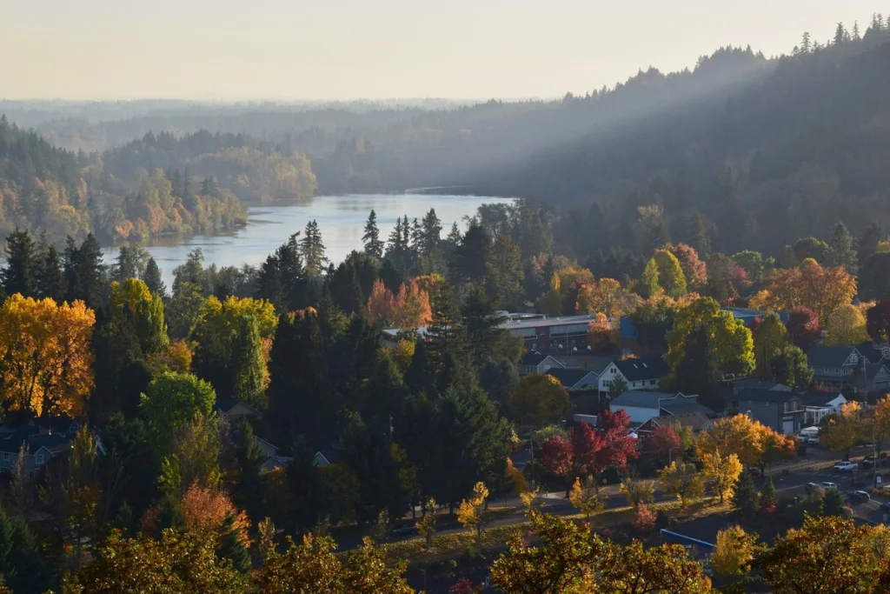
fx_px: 3152
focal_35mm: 128
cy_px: 297
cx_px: 445
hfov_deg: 16.1
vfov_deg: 10.8
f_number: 11
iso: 400
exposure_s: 1/400
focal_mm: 85
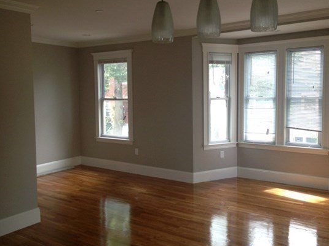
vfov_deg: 38.6
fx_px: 352
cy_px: 115
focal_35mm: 37
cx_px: 174
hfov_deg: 50.1
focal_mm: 4.13
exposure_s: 1/60
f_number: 2.4
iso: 80
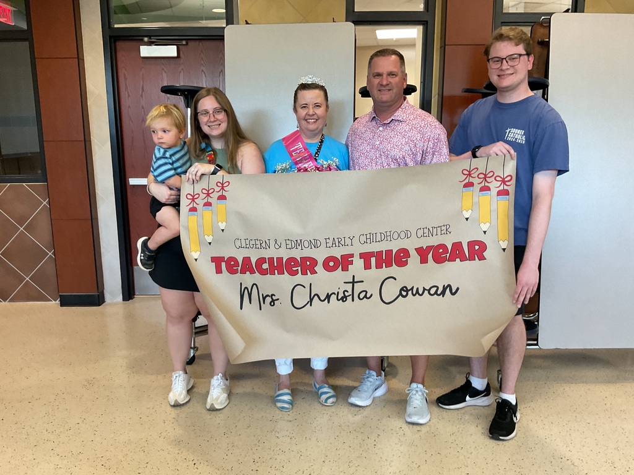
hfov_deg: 61.7
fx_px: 531
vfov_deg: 48.2
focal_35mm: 29
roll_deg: +0.2
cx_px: 317
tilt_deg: -13.7
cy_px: 238
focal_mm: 3
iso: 125
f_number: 1.8
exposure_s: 1/60
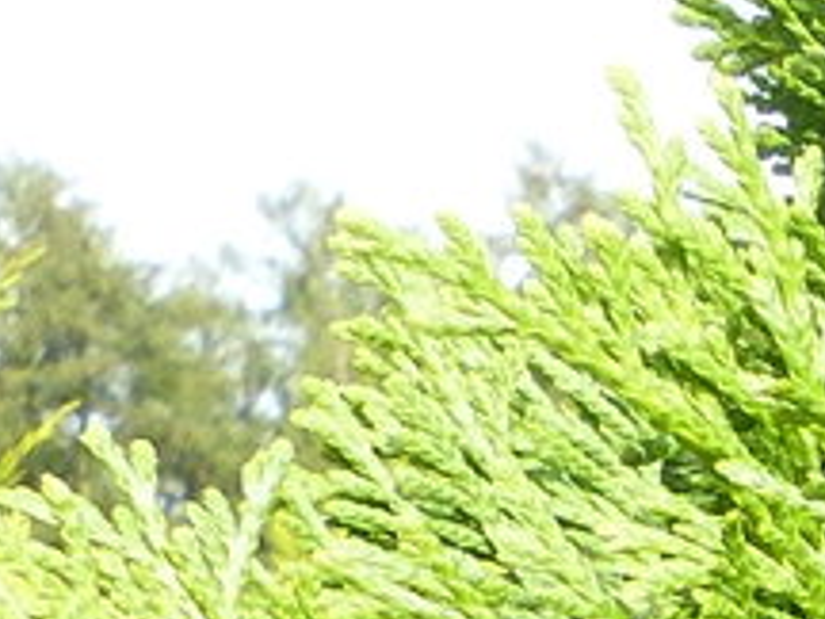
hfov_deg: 9.3
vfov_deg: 7.4
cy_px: 1624
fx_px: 4409
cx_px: 2120
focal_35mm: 185
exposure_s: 1/250
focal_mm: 4.5
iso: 100
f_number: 4
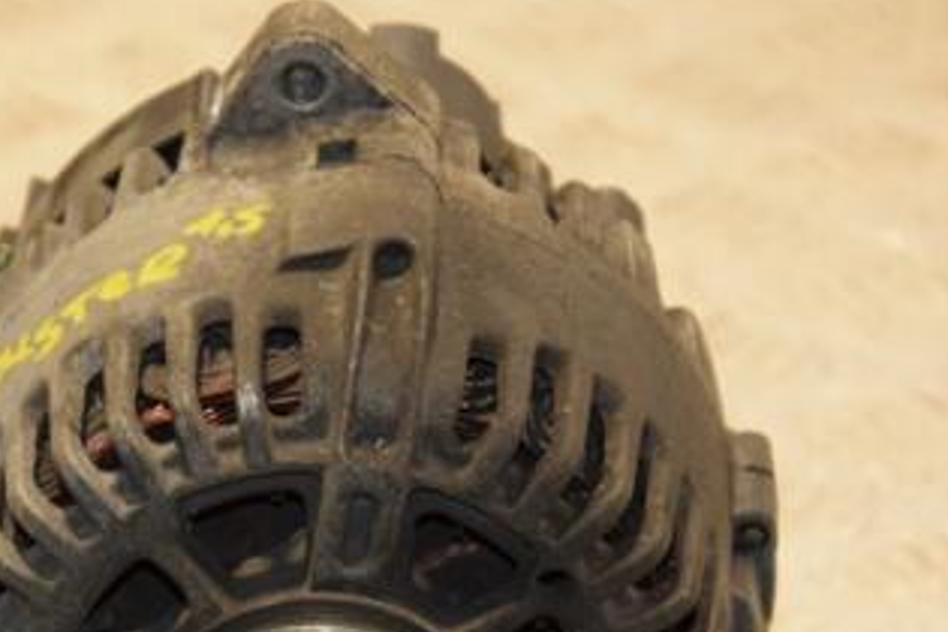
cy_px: 581
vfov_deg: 5.6
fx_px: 6397
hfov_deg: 8.5
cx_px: 211
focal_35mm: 243
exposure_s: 1/125
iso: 800
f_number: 5.6
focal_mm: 85
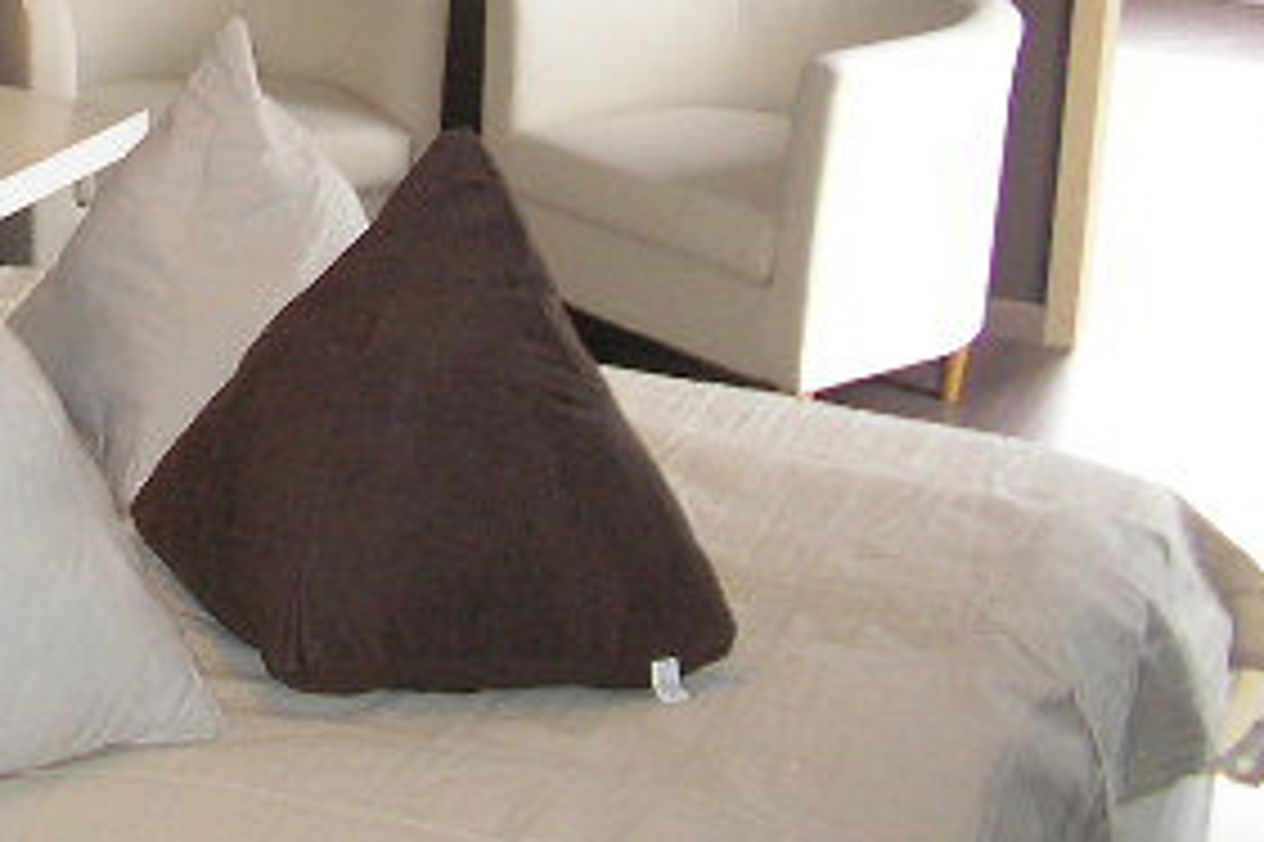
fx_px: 3158
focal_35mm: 90
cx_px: -144
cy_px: -77
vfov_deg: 14.8
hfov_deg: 21.4
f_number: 2.9
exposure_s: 1/30
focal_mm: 5.8
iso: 100
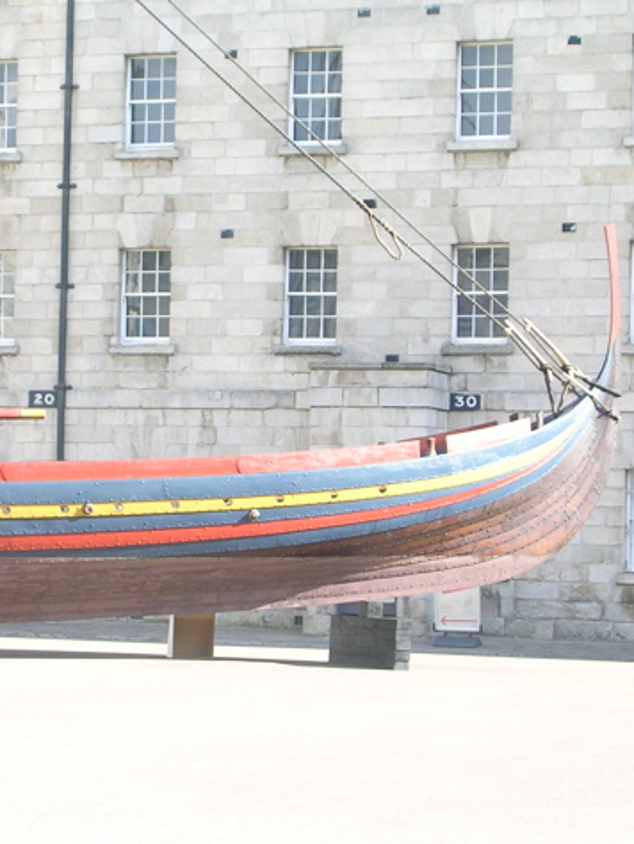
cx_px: 153
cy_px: 420
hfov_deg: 12.7
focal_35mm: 116
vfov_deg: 17.0
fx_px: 2830
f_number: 4.1
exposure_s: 1/87.7
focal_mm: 13
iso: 50
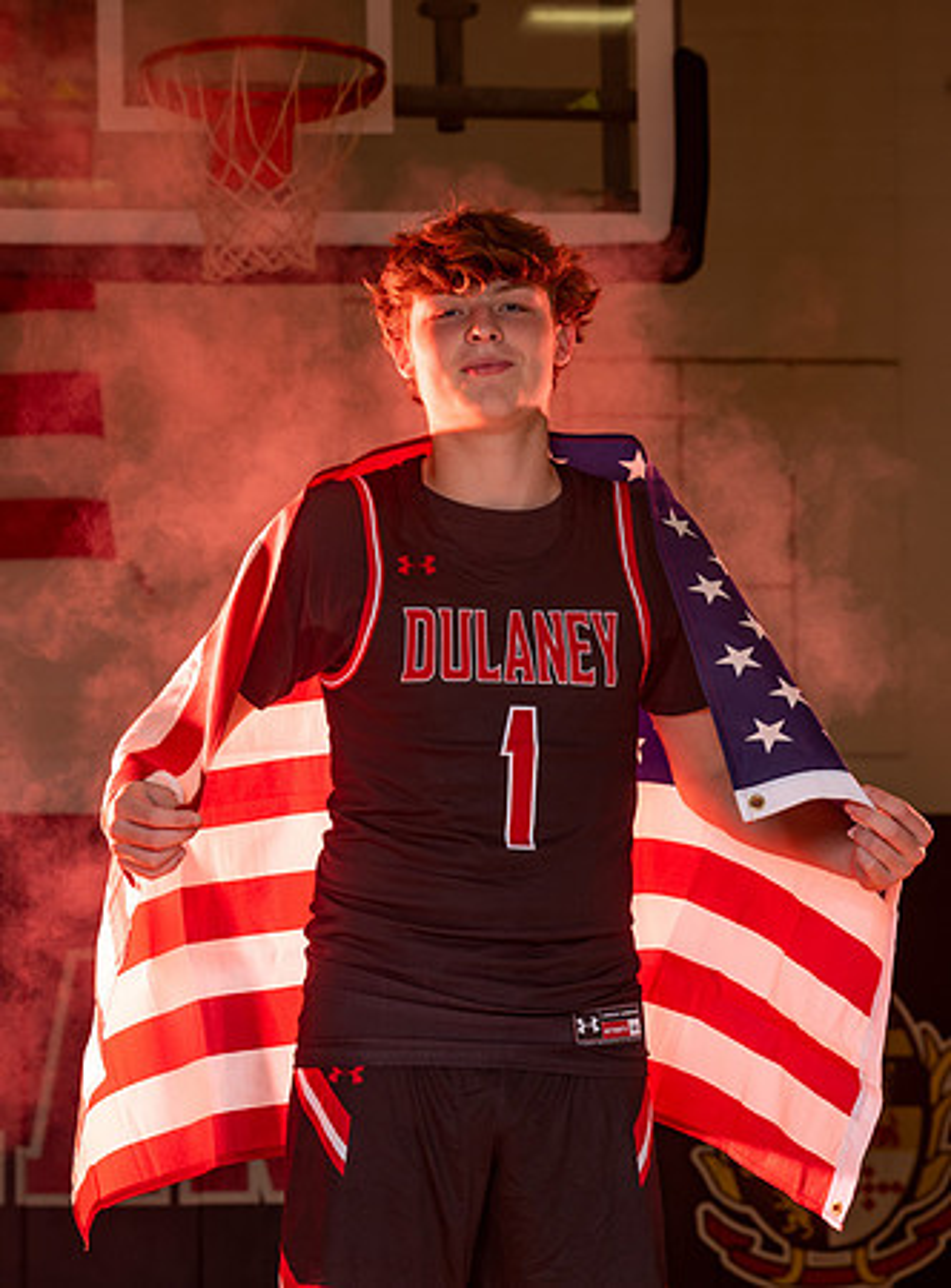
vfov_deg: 16.6
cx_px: 431
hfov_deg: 12.3
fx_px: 4414
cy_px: 599
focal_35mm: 119
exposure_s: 1/100
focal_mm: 76
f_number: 6.3
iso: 400
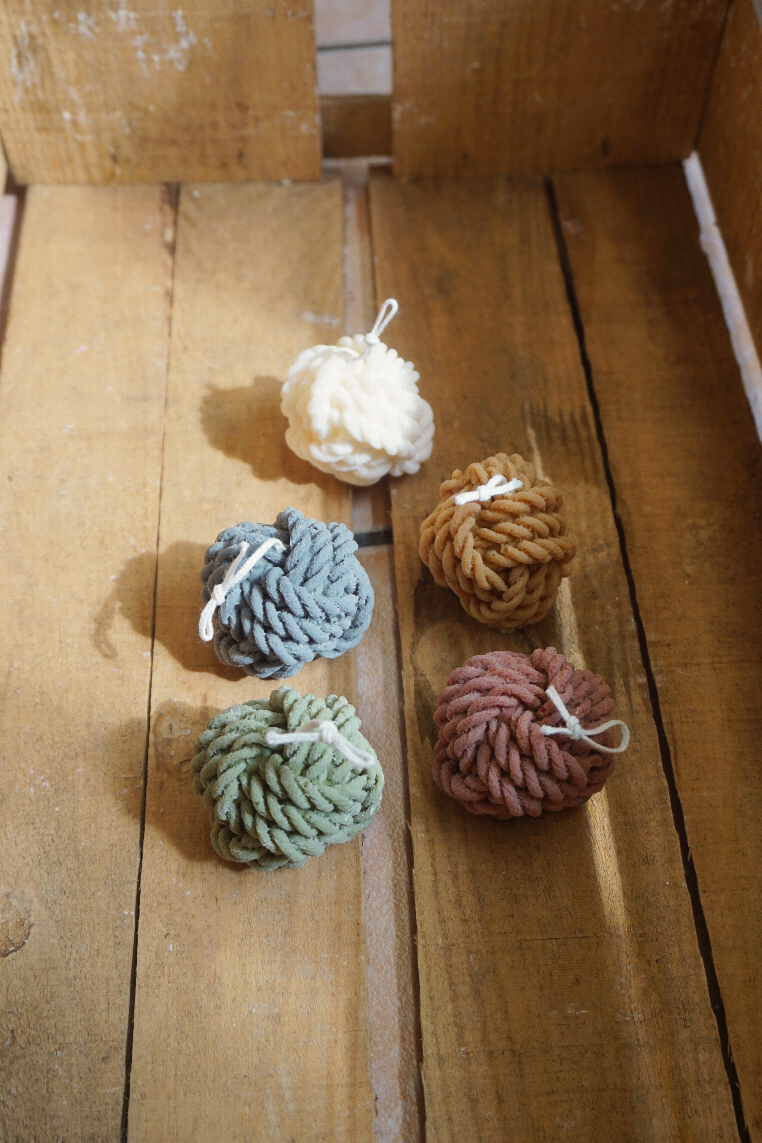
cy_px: 572
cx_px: 381
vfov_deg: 53.1
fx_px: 1143
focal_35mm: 36
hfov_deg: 36.9
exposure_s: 1/160
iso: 320
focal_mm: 24
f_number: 4.5
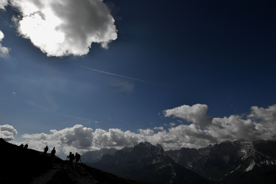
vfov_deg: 77.3
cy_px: 92
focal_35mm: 15
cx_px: 138
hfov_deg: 100.4
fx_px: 115
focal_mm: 10
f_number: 11
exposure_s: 1/500
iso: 100
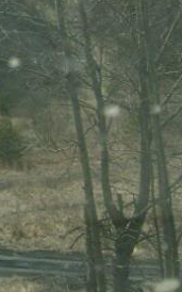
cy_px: 76
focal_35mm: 137
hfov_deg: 9.3
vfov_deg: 15.2
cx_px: -99
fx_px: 1088
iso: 80
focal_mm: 5.8
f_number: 7.1
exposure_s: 1/250
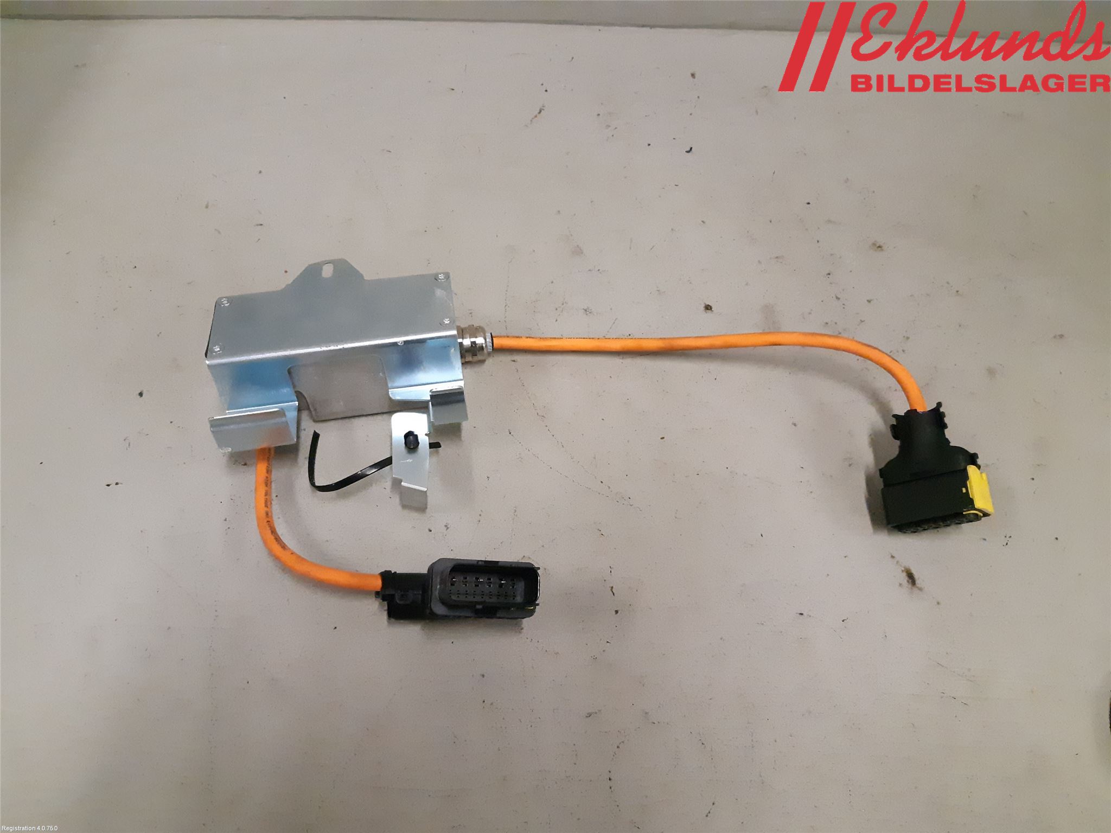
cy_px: 416
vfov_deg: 53.1
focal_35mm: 26
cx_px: 556
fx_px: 834
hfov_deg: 67.3
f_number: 1.7
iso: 800
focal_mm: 3.93
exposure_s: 1/288
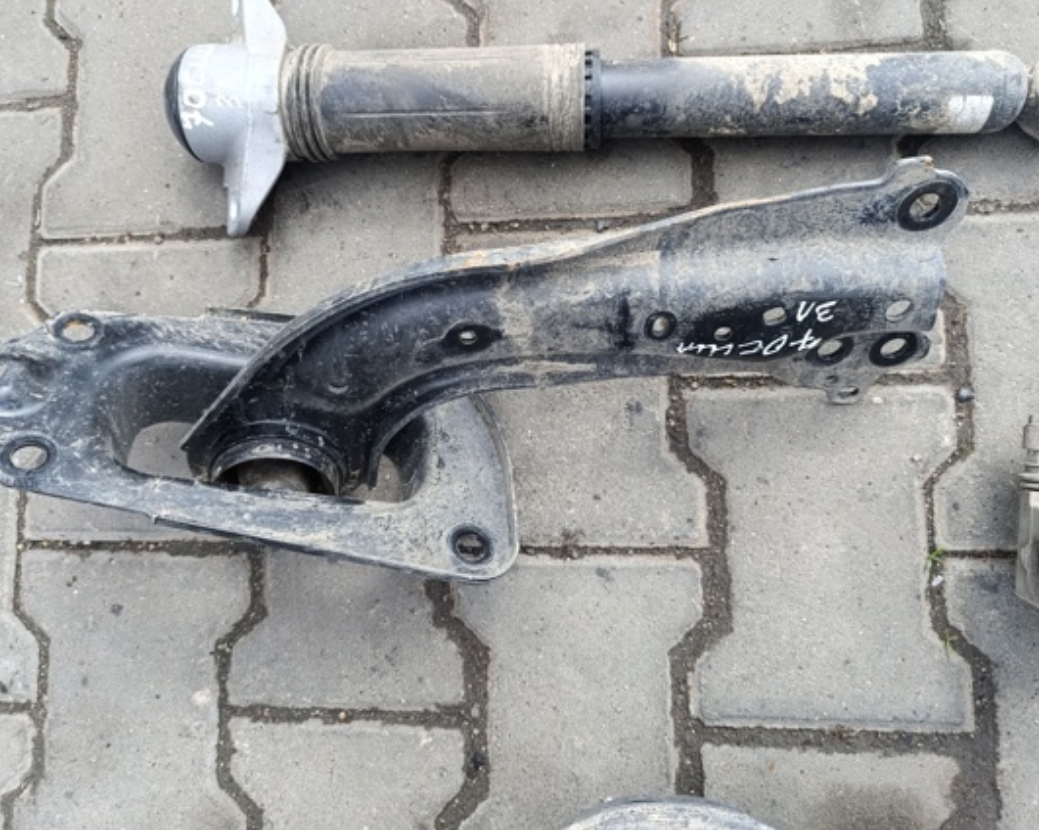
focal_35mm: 27
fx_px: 830
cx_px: 508
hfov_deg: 64.1
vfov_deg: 53.0
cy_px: 366
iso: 50
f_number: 1.6
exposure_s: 1/152
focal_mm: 6.14
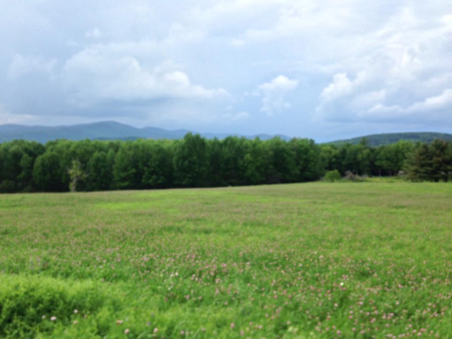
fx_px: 431
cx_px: 226
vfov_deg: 42.9
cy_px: 170
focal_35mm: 33
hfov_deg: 55.4
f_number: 2.4
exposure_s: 1/577
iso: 50
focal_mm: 4.12
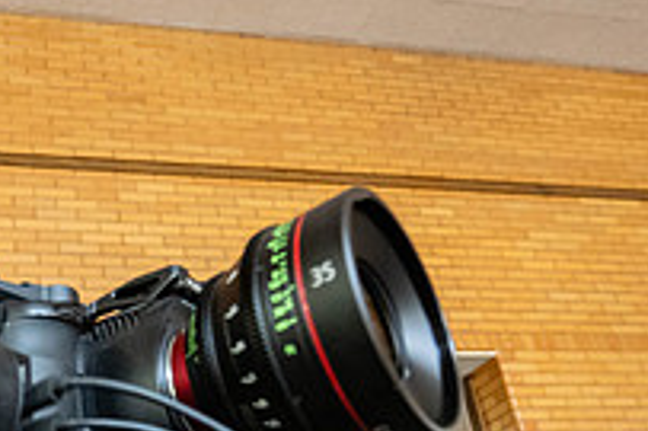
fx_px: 719
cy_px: 461
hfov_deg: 45.0
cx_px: 93
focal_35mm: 40
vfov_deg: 30.3
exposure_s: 1/125
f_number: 4
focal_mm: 14
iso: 3200
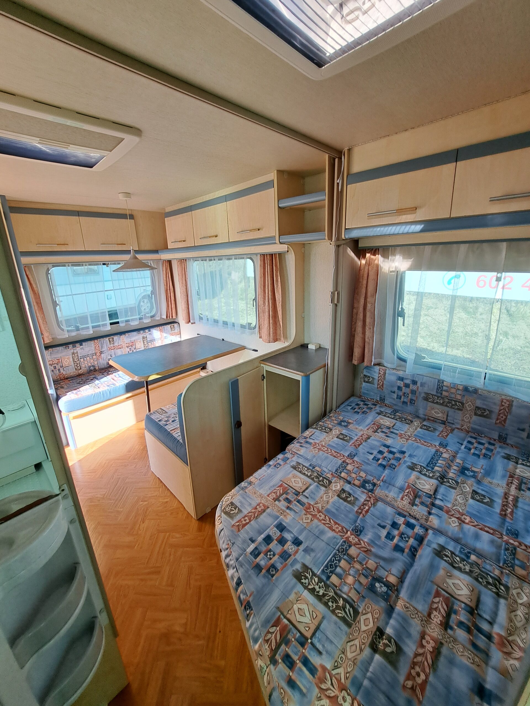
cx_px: 265
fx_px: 265
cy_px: 353
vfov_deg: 106.2
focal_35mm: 13
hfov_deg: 89.9
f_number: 2.2
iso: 50
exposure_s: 1/117
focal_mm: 1.74
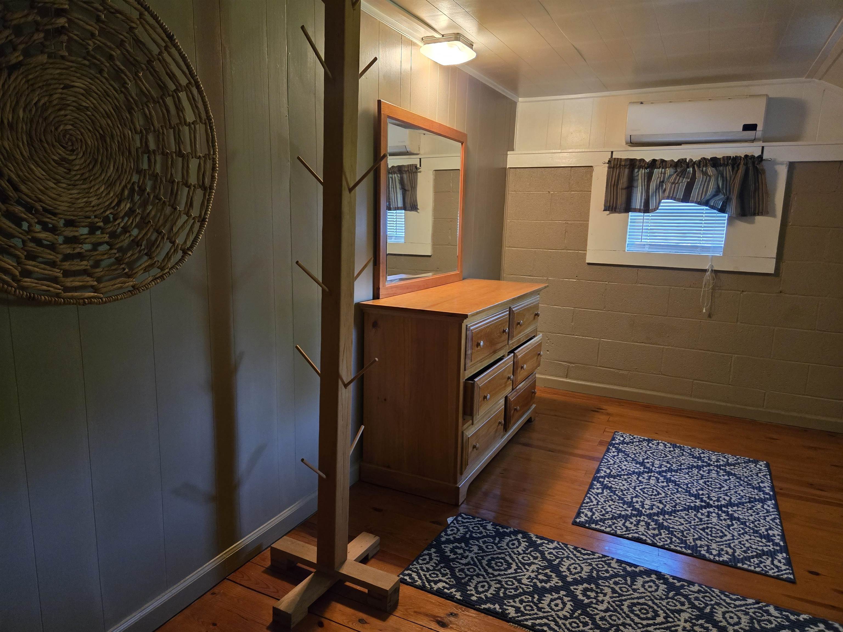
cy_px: 316
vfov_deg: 58.9
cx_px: 422
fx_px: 560
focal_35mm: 23
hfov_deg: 73.9
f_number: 1.8
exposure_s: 1/60
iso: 1000
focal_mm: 5.4
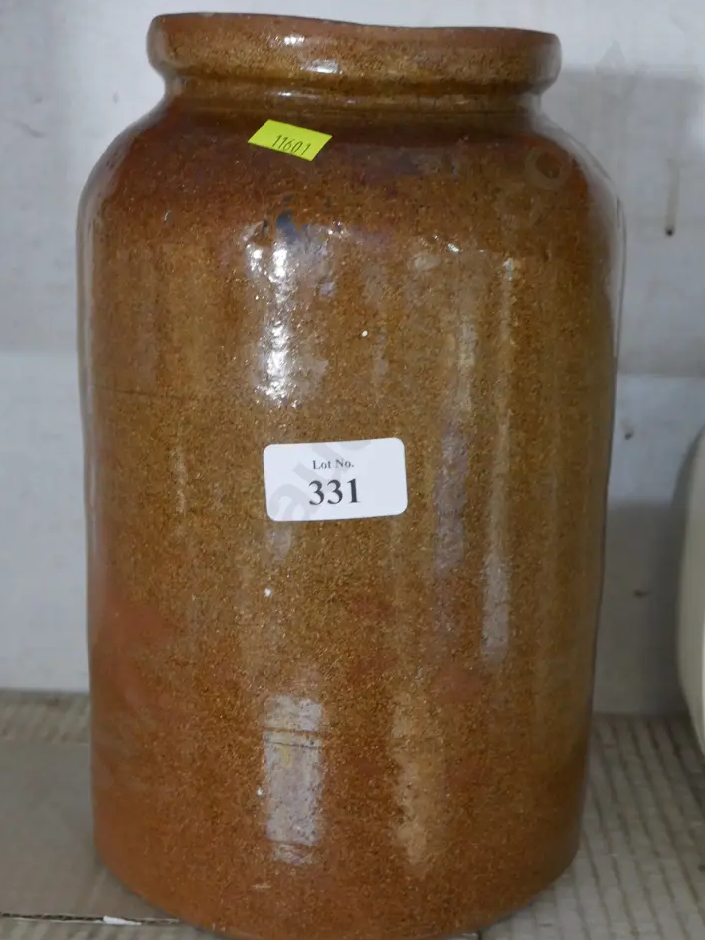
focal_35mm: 52
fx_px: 1412
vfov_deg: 36.8
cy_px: 460
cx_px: 327
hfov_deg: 28.0
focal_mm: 24
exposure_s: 1/50
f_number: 5.2
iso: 3200
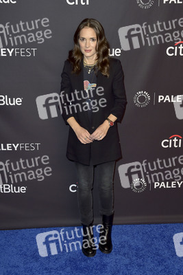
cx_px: 92
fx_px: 305
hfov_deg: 33.4
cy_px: 138
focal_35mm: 40
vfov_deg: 48.4
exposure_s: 1/250
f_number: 6.3
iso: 250
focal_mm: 40
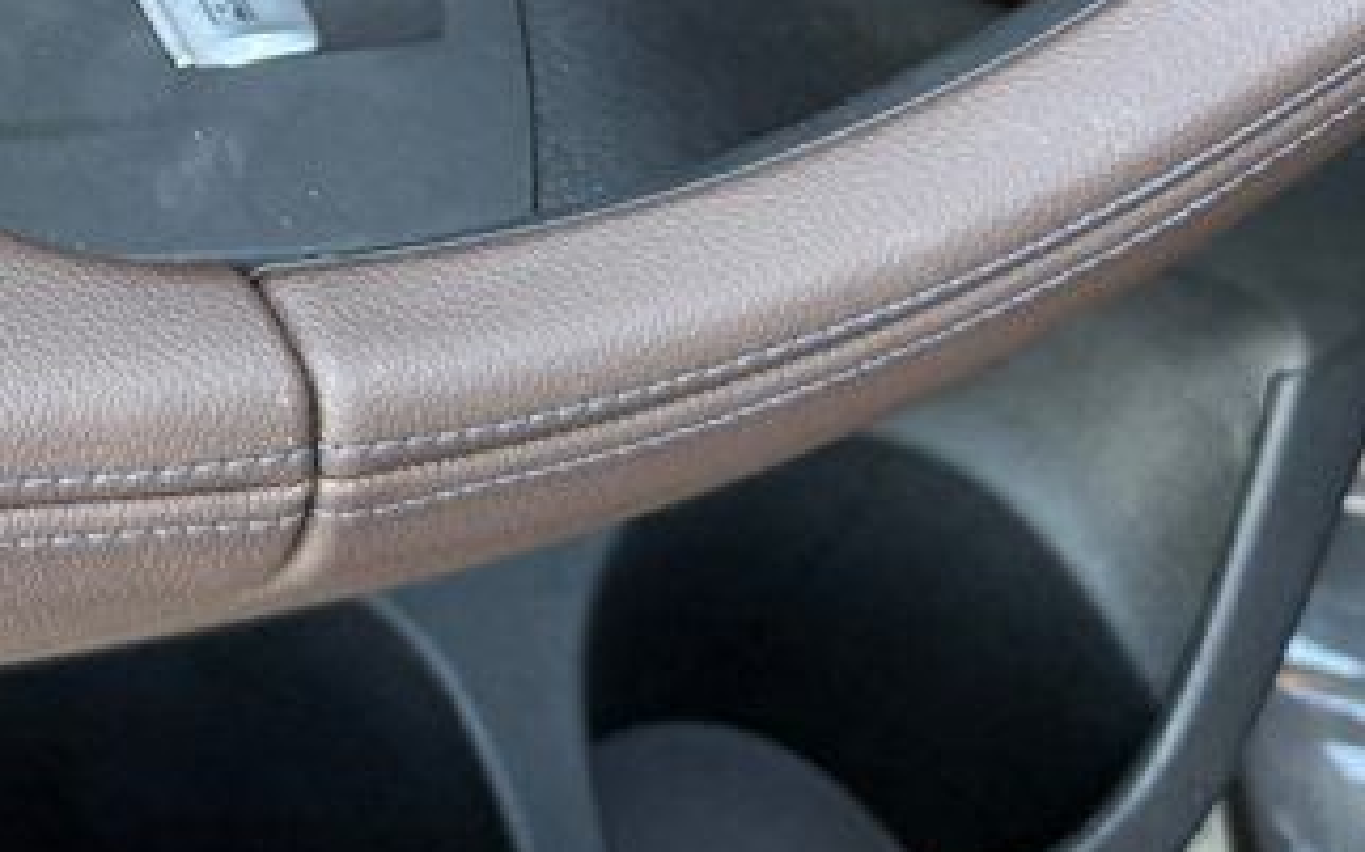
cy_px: -449
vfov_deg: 14.9
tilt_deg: -31.3
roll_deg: +3.9
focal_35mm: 81
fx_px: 3012
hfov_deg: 22.4
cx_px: -483
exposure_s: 1/162
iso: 200
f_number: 1.78
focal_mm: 6.76
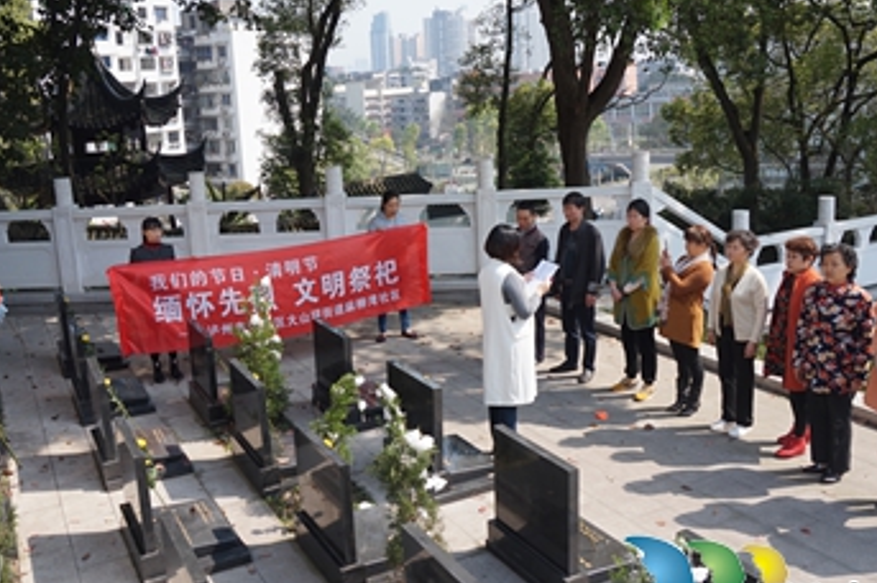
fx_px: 852
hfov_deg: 54.4
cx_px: 391
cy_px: 257
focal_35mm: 35
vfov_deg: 37.7
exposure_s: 1/320
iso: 100
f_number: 5.6
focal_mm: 16
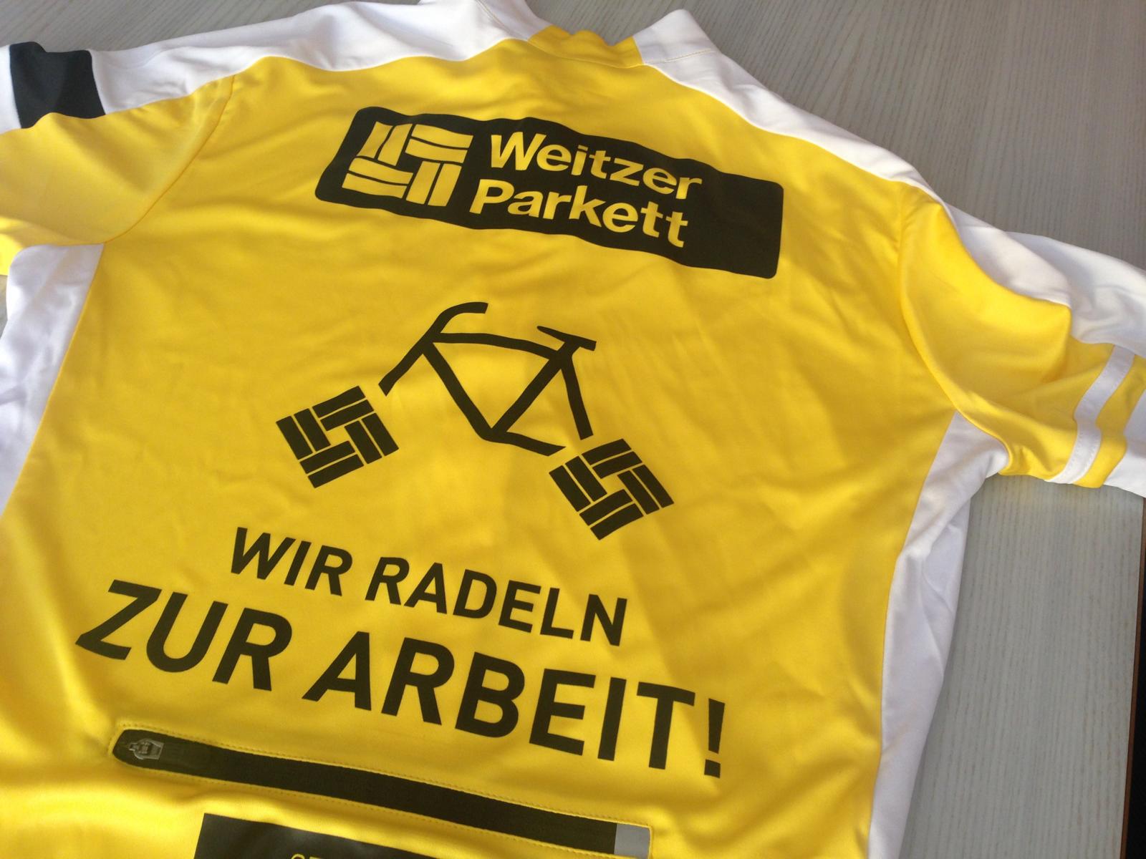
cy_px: 430
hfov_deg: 55.4
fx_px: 1093
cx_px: 573
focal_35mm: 33
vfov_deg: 42.9
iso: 80
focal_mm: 4.12
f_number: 2.4
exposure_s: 1/20
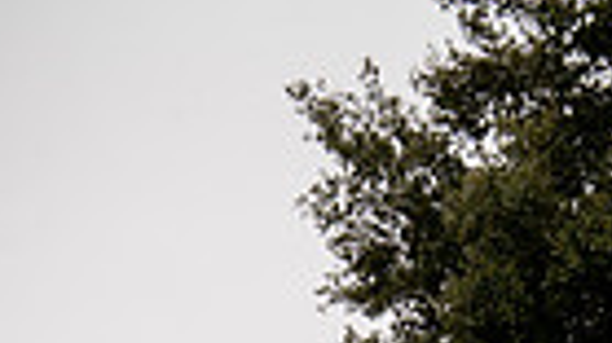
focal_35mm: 88
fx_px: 1427
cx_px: 449
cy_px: 937
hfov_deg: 24.0
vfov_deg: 10.7
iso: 200
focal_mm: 26
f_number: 8
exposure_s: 1/250
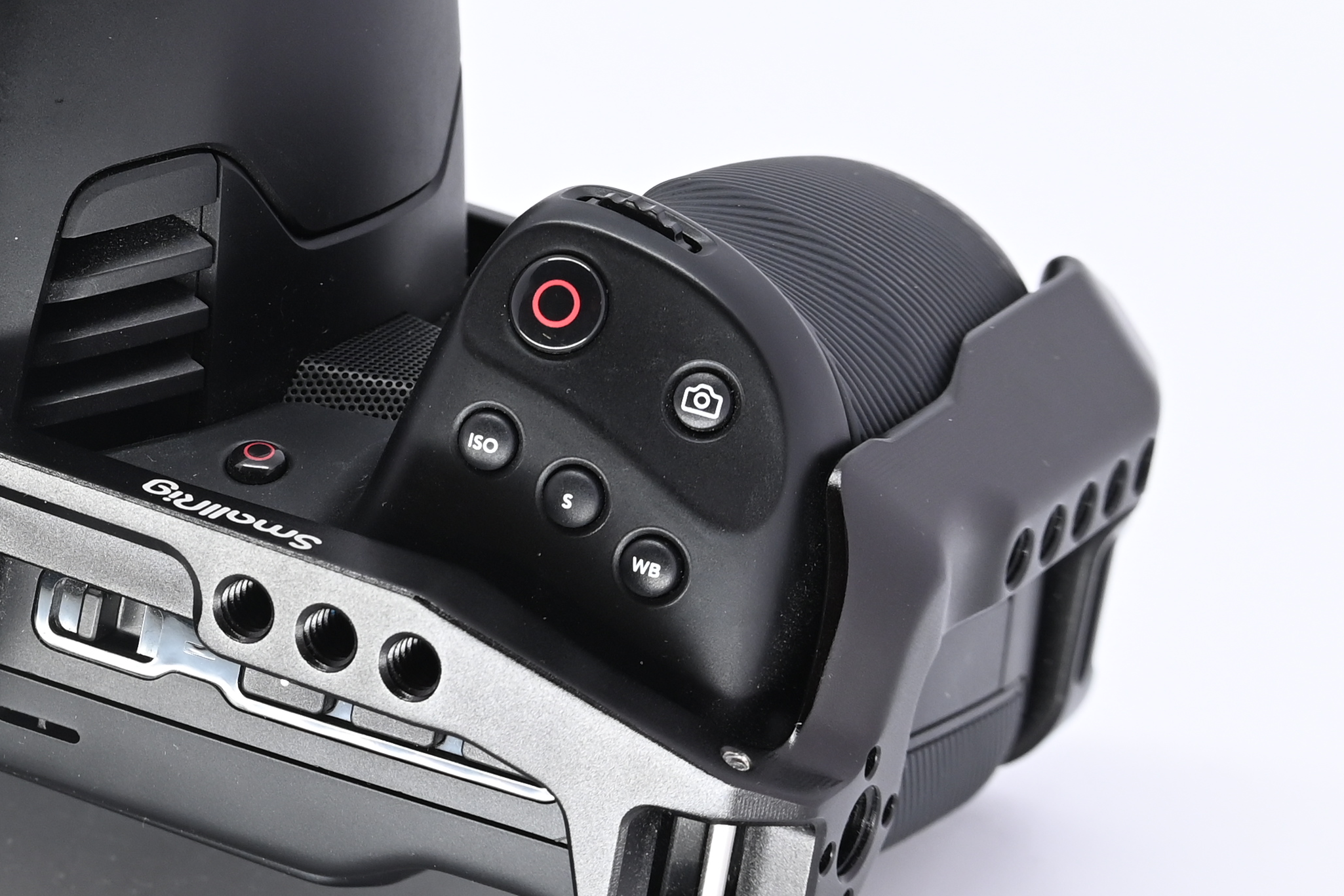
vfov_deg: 9.5
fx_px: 5376
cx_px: 62
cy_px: 264
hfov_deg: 14.1
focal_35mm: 144
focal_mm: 50
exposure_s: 1/100
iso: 500
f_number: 9
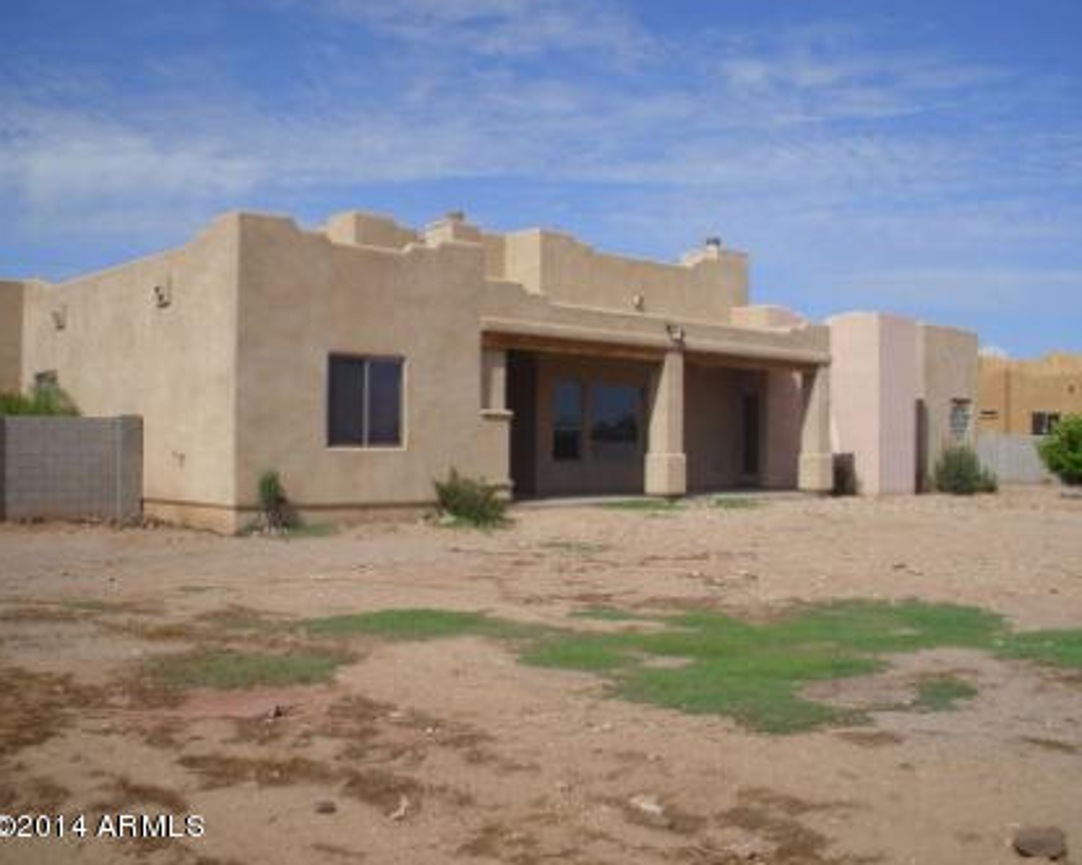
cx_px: 561
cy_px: 430
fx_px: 1281
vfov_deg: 37.3
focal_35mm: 40
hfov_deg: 45.8
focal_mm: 6.3
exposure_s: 1/291
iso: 50
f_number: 7.3
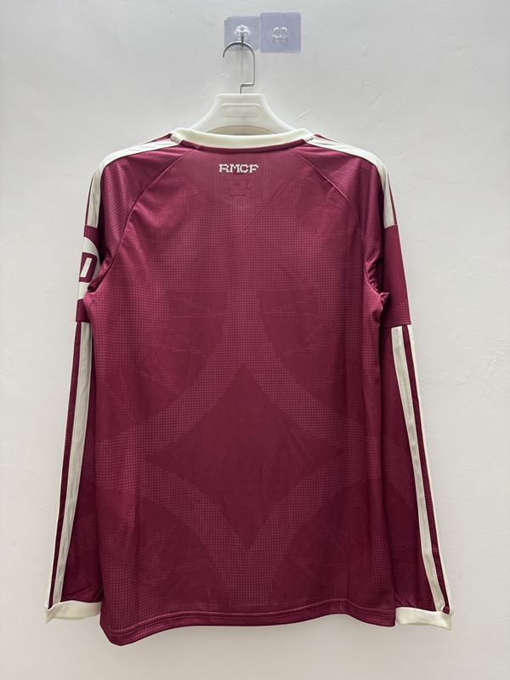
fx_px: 471
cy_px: 340
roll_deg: +1.0
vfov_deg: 71.6
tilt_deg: +4.1
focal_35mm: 24
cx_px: 255
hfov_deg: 56.8
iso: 160
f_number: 1.78
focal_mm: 6.76
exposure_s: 1/50
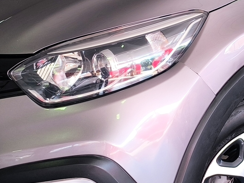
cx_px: 222
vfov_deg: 16.5
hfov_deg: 21.5
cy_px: 54
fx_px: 627
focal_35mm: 89
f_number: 1.65
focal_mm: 6.14
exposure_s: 1/120
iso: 160
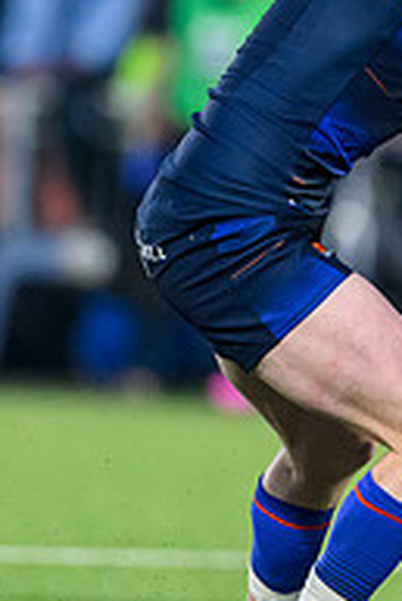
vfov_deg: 1.4
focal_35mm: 1446
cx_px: 658
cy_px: 202
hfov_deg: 1.0
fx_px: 24175
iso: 6400
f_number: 3.5
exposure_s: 1/1250
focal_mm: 400
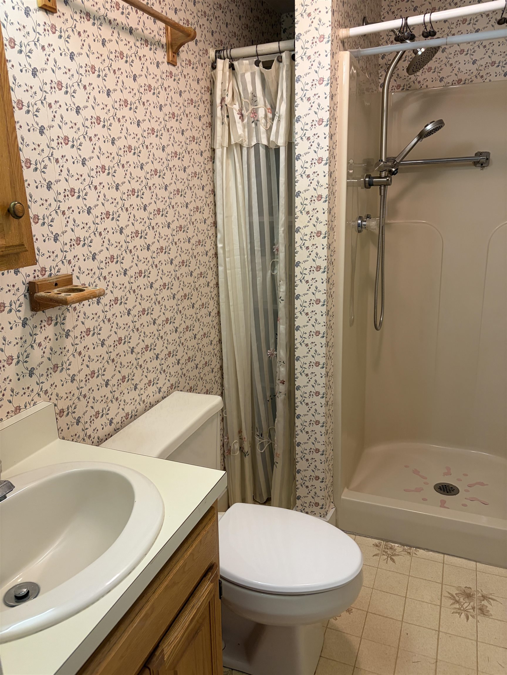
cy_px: 338
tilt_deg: -15.6
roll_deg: +0.0
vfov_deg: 67.3
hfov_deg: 53.1
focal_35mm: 26
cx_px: 254
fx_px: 508
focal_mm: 5.96
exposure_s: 1/60
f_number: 1.6
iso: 200
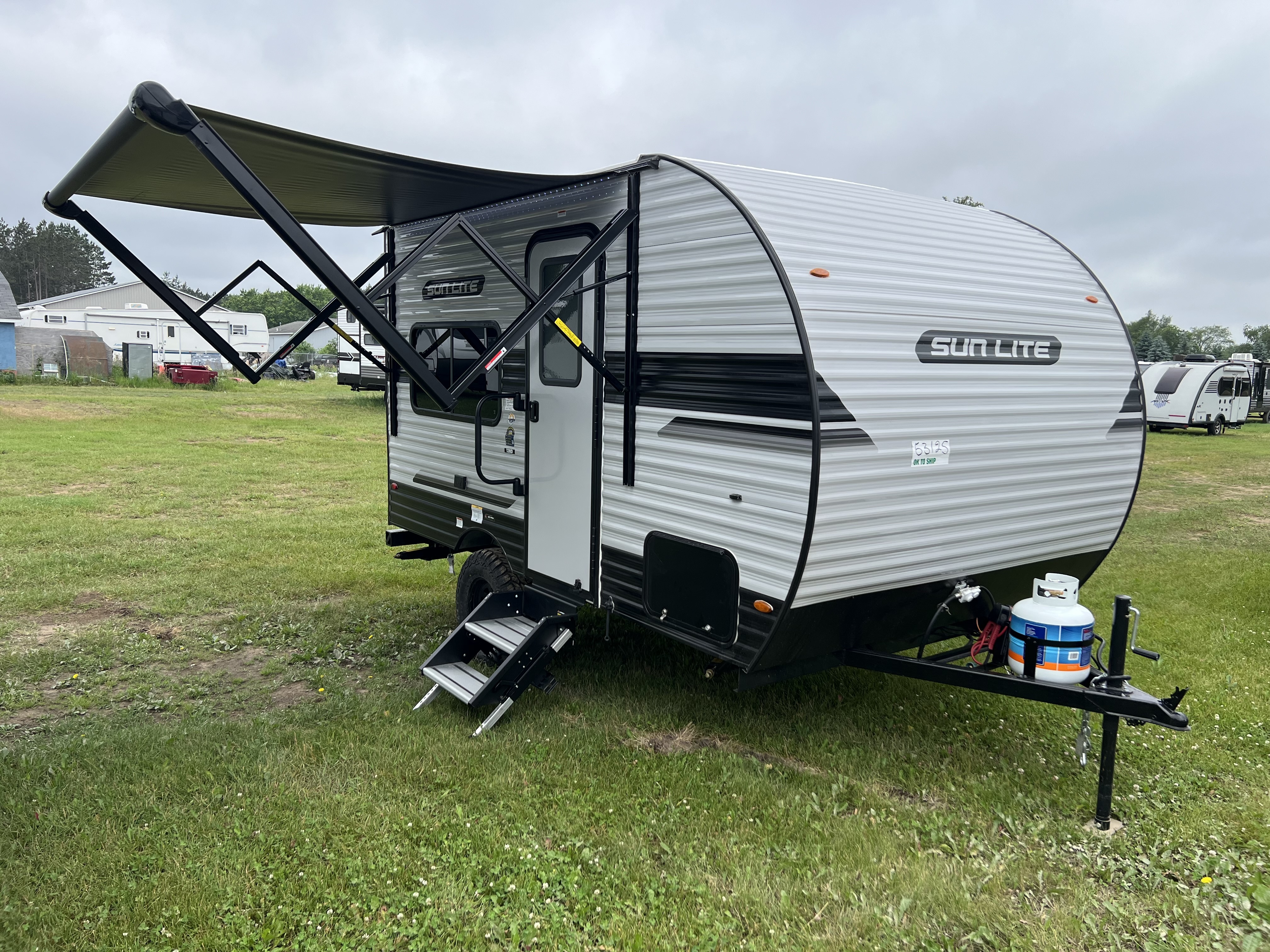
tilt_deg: -6.9
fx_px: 954
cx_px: 635
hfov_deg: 67.3
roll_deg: -1.3
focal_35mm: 26
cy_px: 476
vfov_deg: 53.1
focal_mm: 5.7
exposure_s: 1/1412
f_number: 1.5
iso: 50
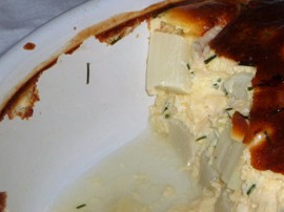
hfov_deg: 12.3
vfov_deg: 9.3
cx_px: 277
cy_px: 196
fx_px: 1303
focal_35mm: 159
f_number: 4.5
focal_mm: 11.3
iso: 100
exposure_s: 1/30
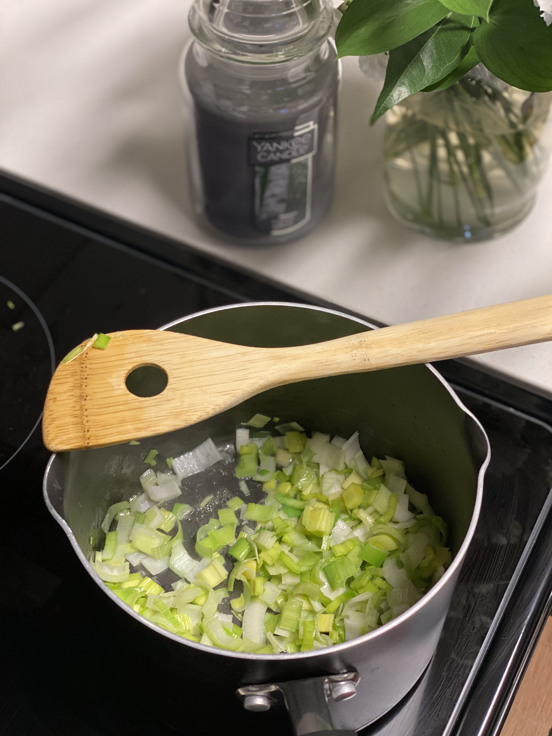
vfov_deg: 36.8
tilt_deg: -50.8
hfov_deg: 28.0
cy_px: 368
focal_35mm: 52
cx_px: 276
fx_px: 1106
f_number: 2
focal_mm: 6
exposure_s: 1/40
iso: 125
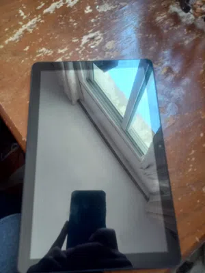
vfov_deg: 69.4
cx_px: 102
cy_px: 136
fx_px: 197
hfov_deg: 54.9
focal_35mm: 25
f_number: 1.8
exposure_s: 1/50
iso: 250
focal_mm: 4.65
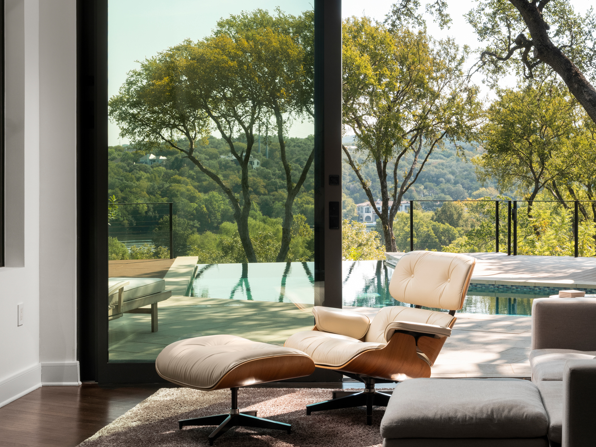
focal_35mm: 64
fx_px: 1102
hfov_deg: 29.8
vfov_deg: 22.9
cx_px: 447
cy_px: 182
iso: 320
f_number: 16
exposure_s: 1/10
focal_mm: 48.8
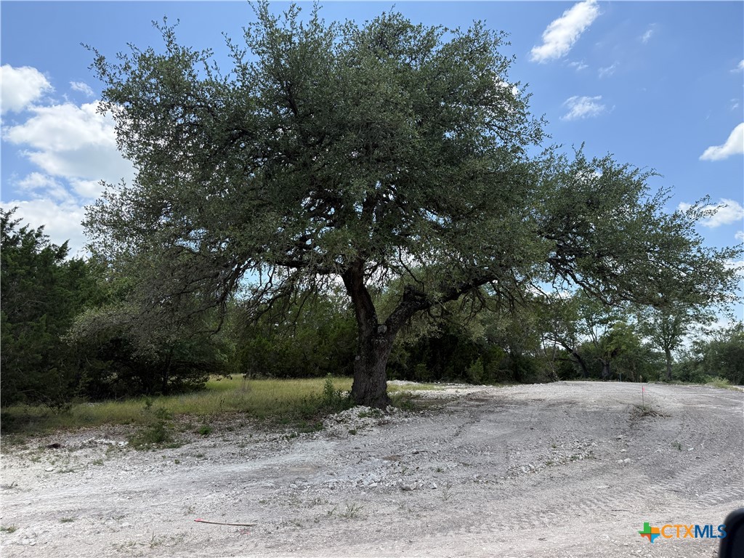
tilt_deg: +10.0
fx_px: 516
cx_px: 372
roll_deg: -1.1
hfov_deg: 71.6
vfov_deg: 56.8
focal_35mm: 24
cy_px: 279
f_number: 1.78
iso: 100
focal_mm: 6.76
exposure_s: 1/2169
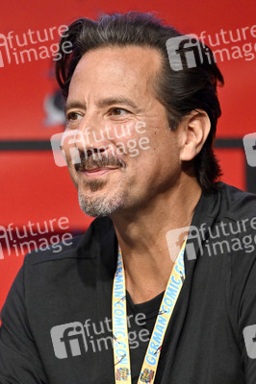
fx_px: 4274
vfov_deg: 5.2
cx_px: 128
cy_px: 192
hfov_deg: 3.4
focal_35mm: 400
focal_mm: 400
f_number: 6.3
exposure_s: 1/400
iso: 4000
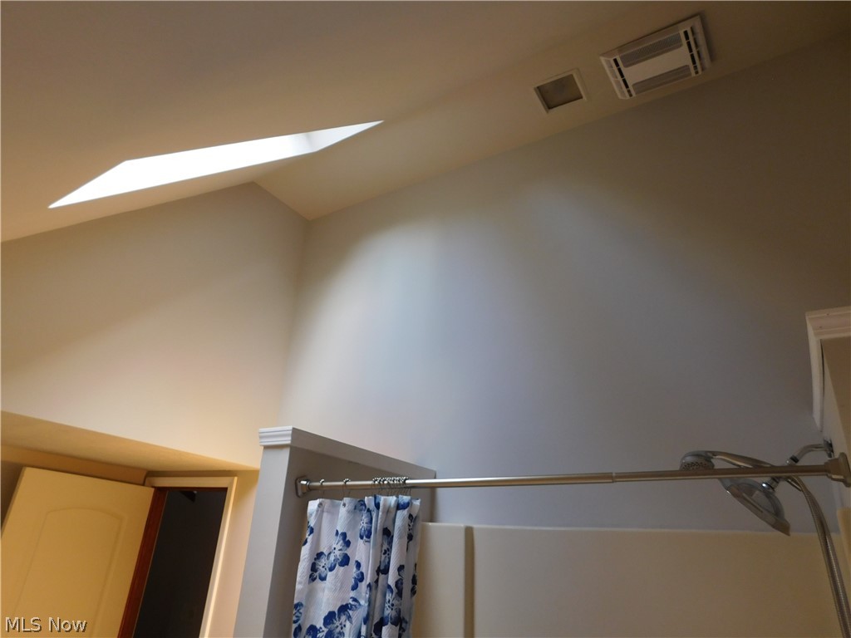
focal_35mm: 23
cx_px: 426
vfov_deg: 58.9
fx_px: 565
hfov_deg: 73.9
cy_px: 319
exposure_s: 1/40
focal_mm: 4
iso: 125
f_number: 3
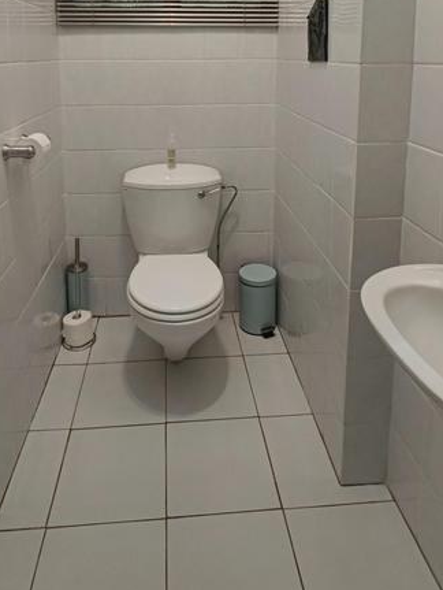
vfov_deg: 61.4
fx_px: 443
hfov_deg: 53.0
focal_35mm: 26
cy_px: 114
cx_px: 200
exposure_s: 1/50
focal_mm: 2.15
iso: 1682
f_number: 2.2
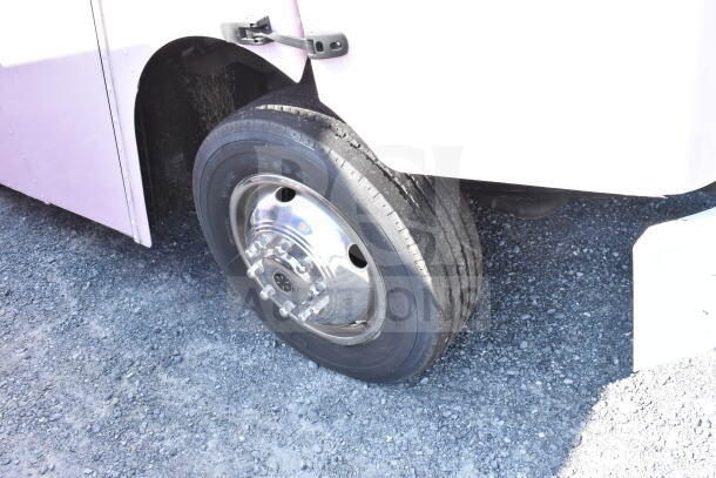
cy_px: 239
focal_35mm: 33
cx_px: 358
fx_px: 656
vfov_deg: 40.0
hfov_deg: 57.2
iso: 1600
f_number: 10
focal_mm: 22
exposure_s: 1/400
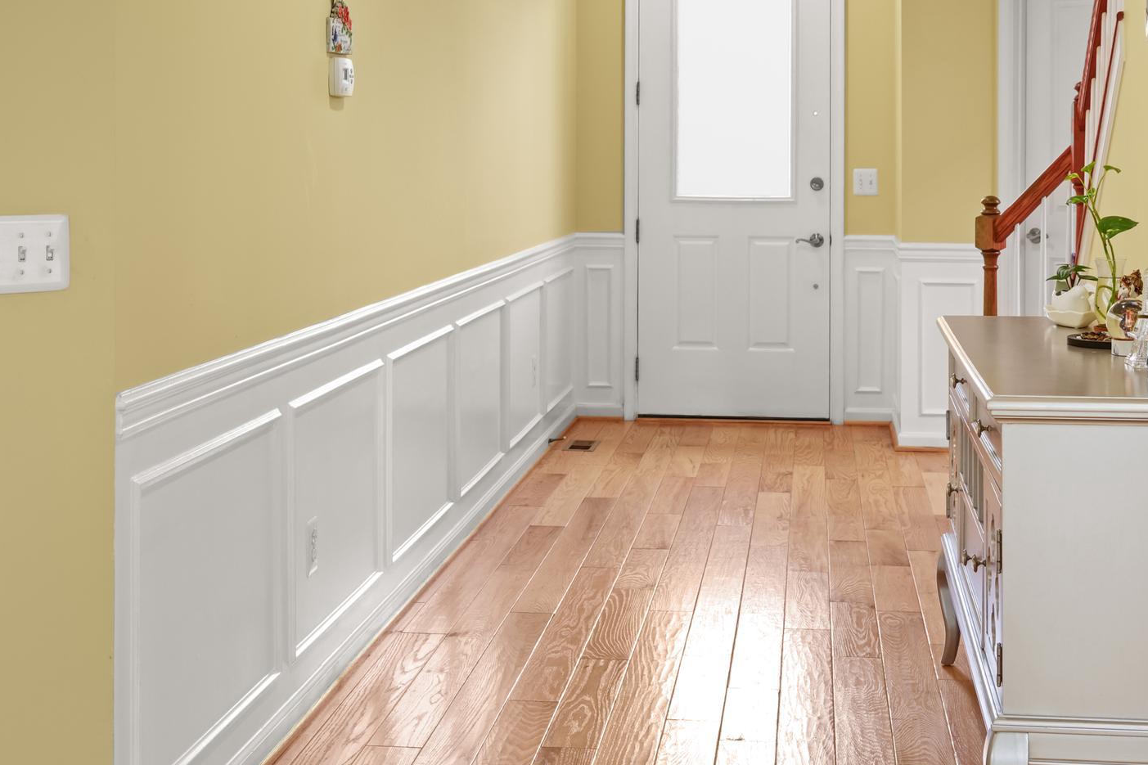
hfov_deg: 36.9
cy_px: 387
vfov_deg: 25.1
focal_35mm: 54
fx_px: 1722
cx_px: 601
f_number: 8
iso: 250
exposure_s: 1/5
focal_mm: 37
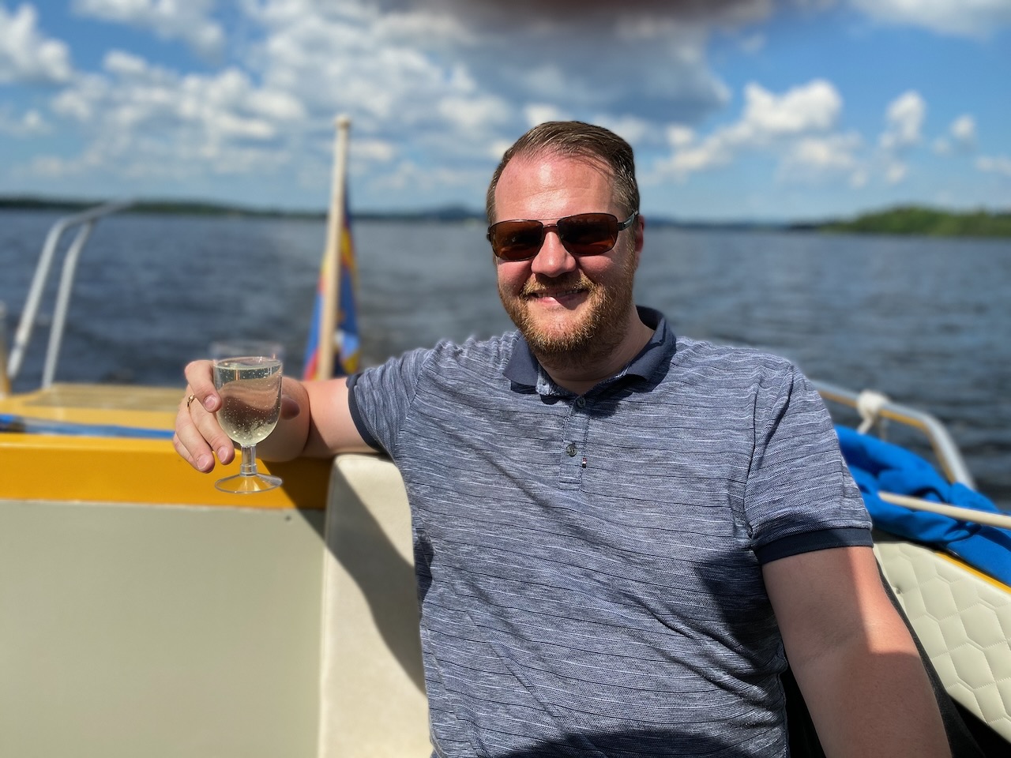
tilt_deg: -9.9
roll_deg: -2.1
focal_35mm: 26
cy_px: 379
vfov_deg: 53.1
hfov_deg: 67.3
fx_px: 759
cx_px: 506
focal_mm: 4.25
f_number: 1.8
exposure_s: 1/2890
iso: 32
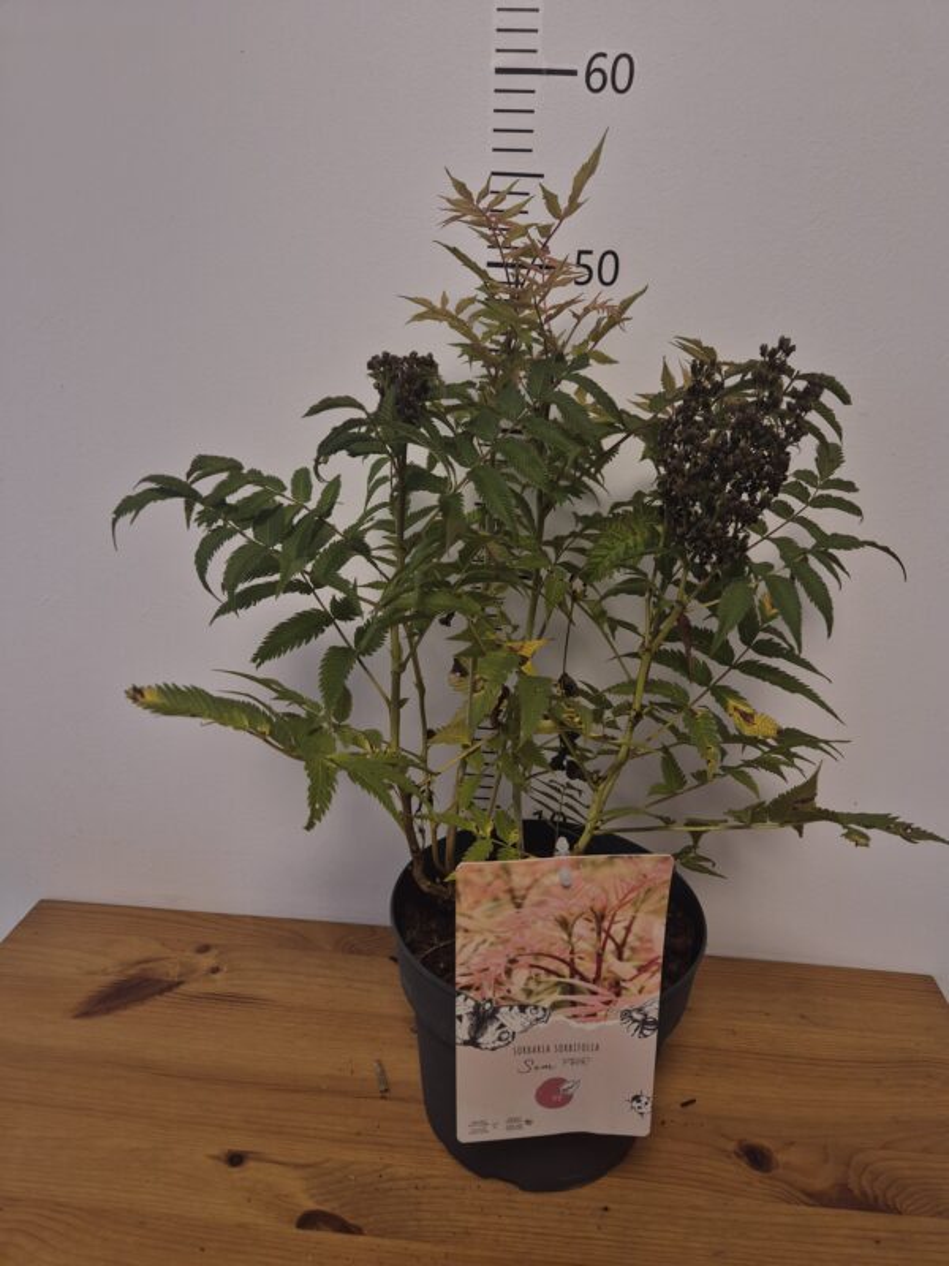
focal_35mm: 23
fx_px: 841
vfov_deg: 73.9
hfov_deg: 58.9
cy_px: 633
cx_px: 474
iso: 100
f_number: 1.8
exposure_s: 1/100
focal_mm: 5.4
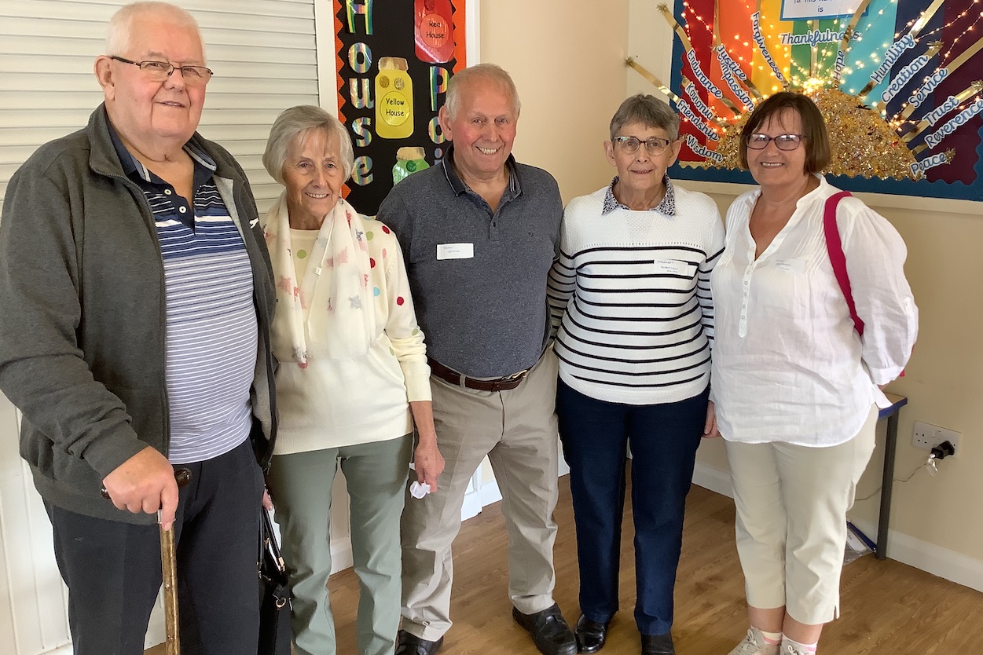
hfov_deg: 57.2
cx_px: 486
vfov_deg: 39.9
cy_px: 287
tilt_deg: -13.4
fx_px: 901
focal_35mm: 33
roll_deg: +0.0
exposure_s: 1/50
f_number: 2.4
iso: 80
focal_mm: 3.3
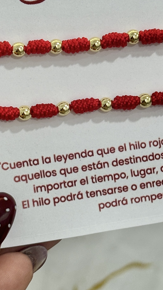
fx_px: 668
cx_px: 115
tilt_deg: -29.6
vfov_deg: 24.2
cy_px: 73
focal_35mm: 87
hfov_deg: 13.9
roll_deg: -1.9
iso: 100
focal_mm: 6.86
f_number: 1.78
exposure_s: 1/60
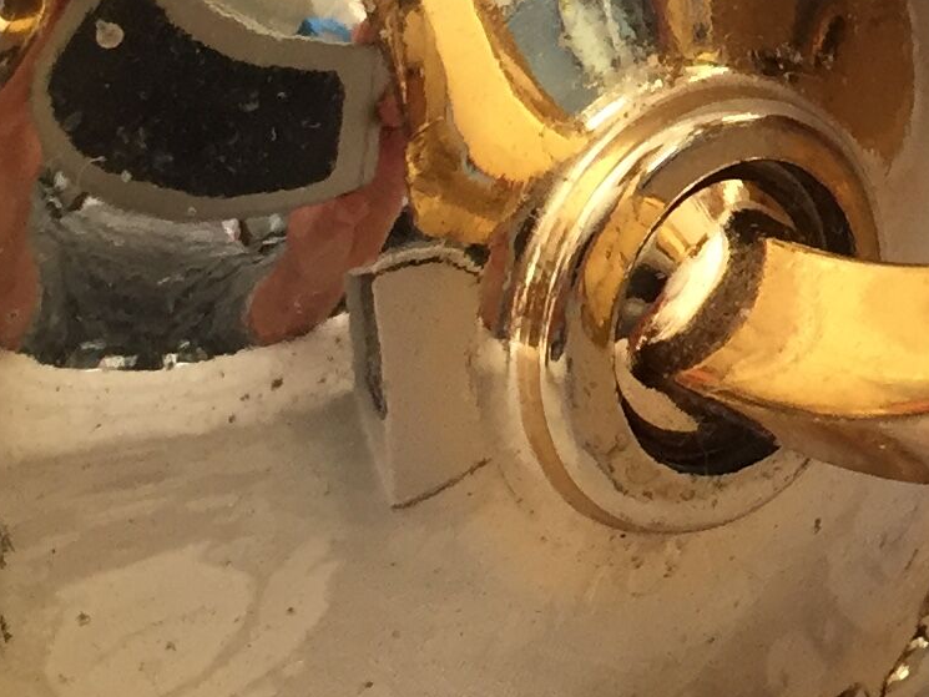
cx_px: 1062
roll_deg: -0.7
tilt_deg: -24.7
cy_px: -87
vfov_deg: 11.5
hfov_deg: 15.1
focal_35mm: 127
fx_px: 3409
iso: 50
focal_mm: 4.15
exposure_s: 1/33
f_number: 2.2
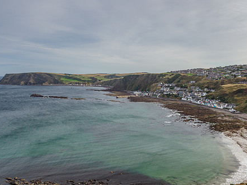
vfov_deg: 43.8
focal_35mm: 32
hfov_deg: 56.8
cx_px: 130
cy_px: 114
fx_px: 228
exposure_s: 1/100
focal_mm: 12
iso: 200
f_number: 7.1
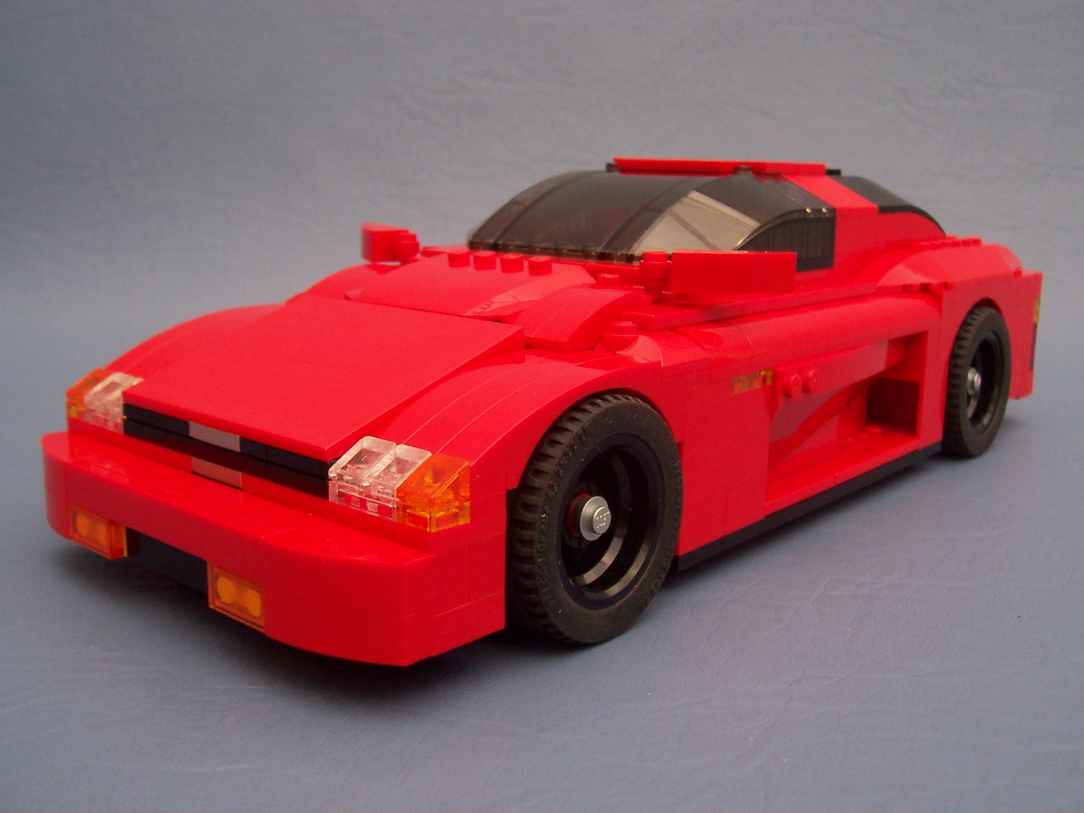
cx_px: 542
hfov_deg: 50.1
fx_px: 1159
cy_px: 406
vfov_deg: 38.7
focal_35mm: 37
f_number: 2.8
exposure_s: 1/180
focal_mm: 5.6
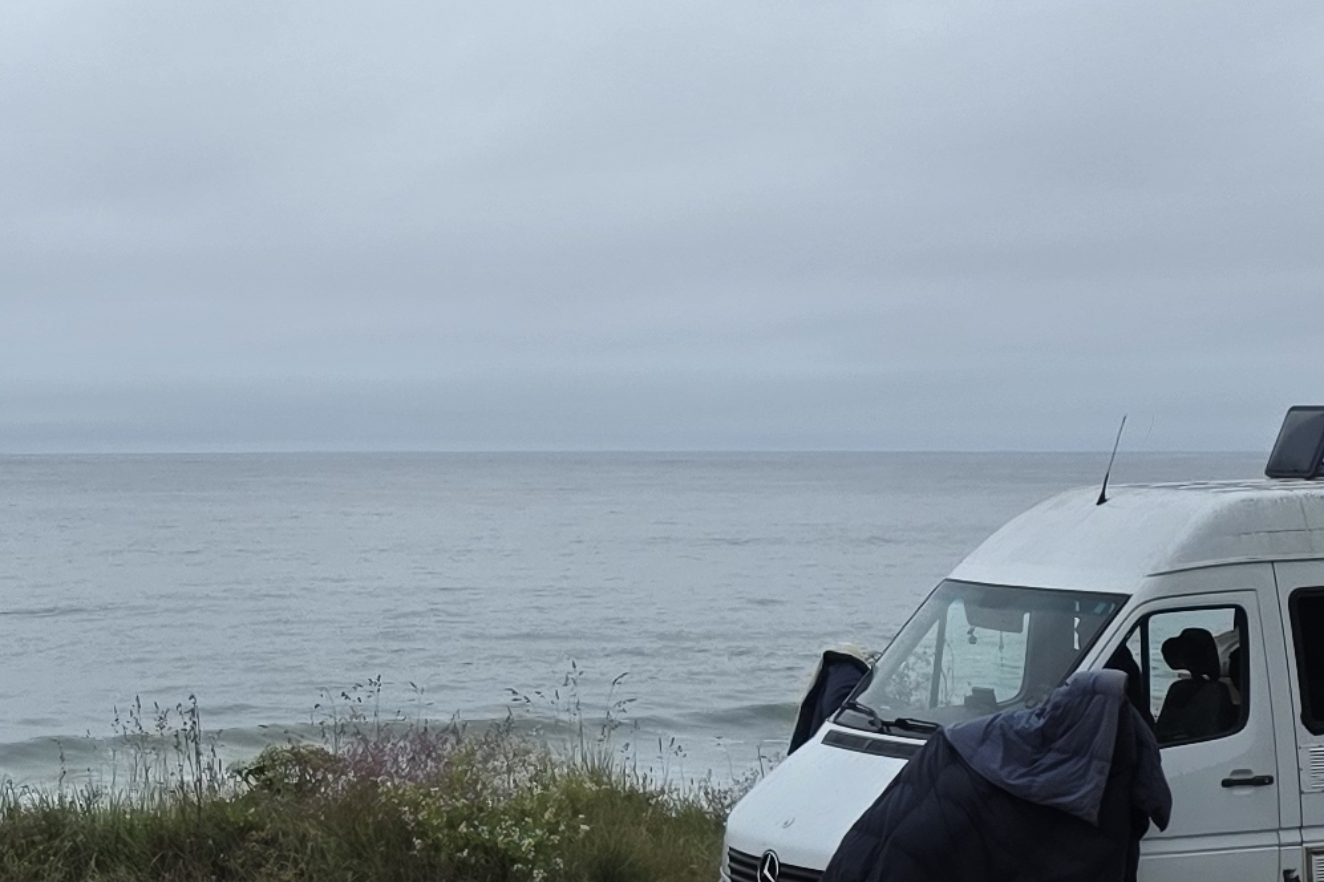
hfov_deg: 21.0
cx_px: 244
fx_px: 3529
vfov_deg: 14.2
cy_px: 355
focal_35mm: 96
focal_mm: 6.25
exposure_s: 1/7944
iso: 50
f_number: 1.7
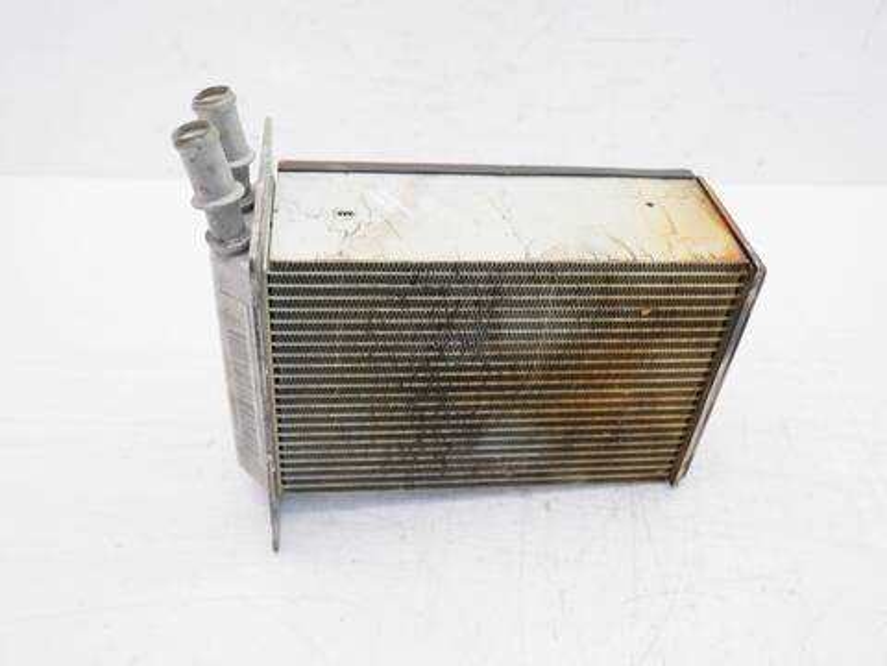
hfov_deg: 56.8
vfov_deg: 44.2
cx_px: 444
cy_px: 333
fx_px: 820
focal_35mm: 32
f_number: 4
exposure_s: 1/60
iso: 200
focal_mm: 16
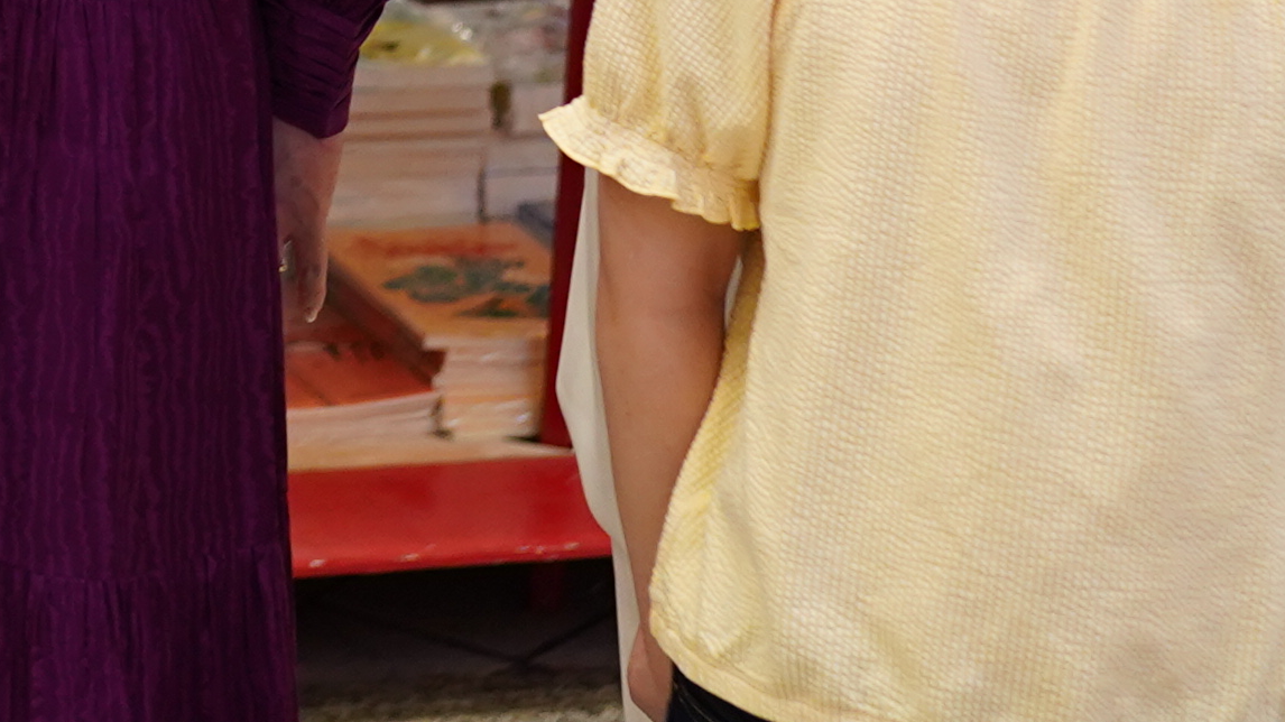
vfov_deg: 6.1
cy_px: -920
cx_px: -1360
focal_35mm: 192
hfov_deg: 10.3
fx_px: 6541
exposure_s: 1/200
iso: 1000
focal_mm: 35
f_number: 2
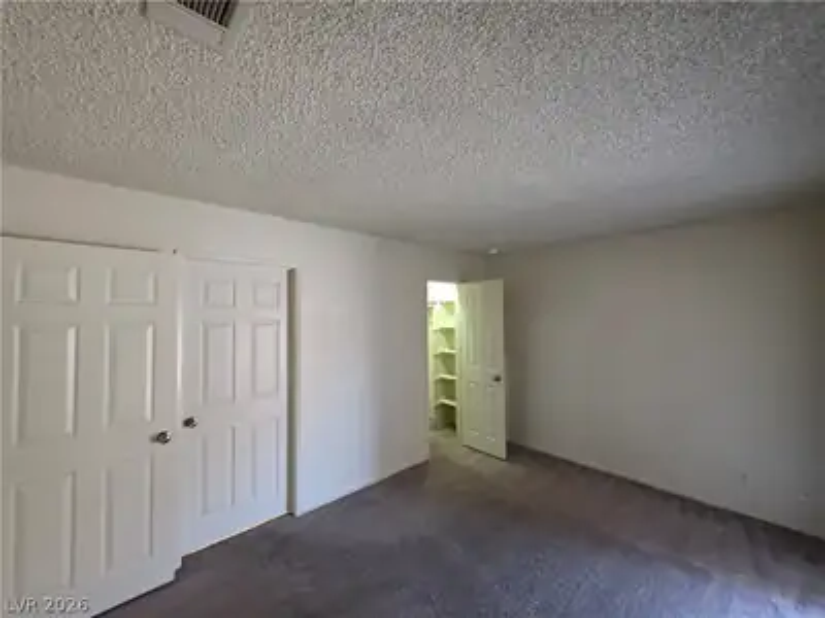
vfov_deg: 89.9
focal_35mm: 13
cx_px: 412
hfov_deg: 106.2
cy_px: 309
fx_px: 310
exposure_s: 1/60
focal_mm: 2.2
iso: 500
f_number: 1.9
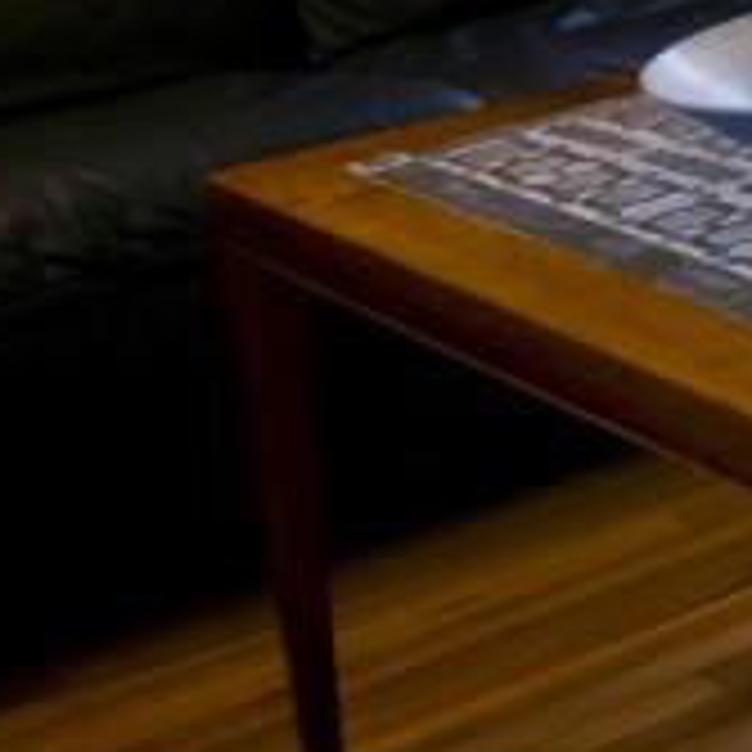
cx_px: 2139
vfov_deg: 16.9
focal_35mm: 94
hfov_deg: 11.8
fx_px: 2310
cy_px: -342
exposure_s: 1/80
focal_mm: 16
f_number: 4
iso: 1000
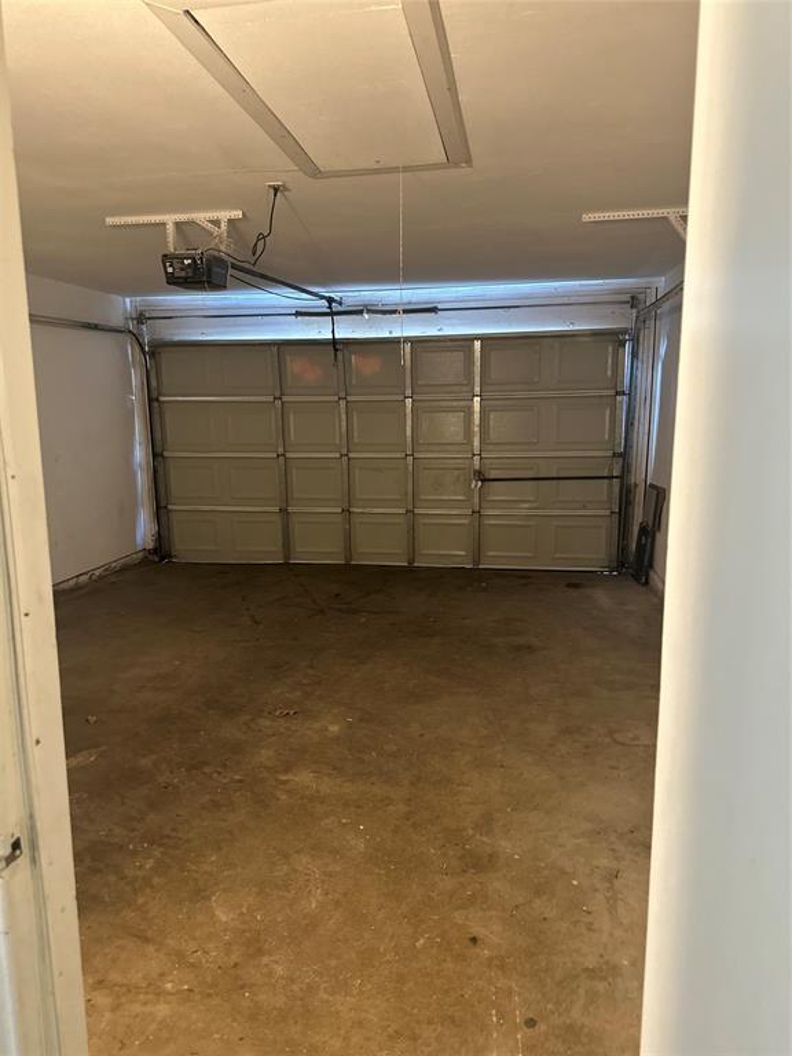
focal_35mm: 24
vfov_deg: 71.6
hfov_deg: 56.8
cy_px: 528
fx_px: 732
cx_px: 396
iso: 640
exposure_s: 1/60
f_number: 1.78
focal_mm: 6.86
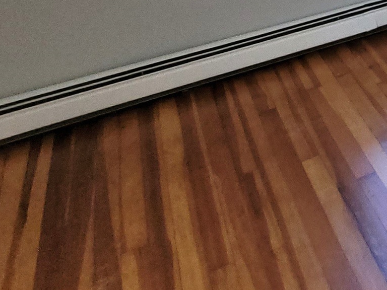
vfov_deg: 21.4
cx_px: 629
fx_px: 581
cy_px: -190
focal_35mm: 52
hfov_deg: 24.6
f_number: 2.2
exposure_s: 1/60.2
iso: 64
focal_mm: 1.74
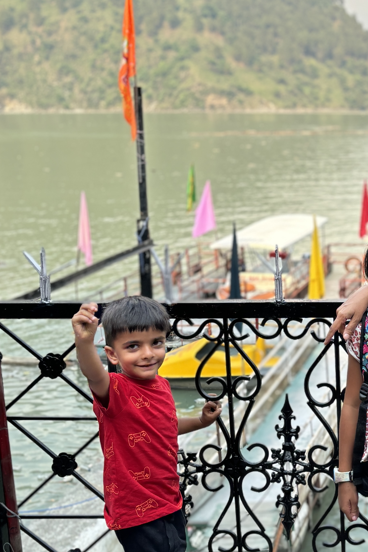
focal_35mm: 57
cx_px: 422
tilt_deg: -11.7
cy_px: 269
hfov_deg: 22.2
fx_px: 874
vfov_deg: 35.1
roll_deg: +0.4
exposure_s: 1/675
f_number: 1.6
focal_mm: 5.96
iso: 50
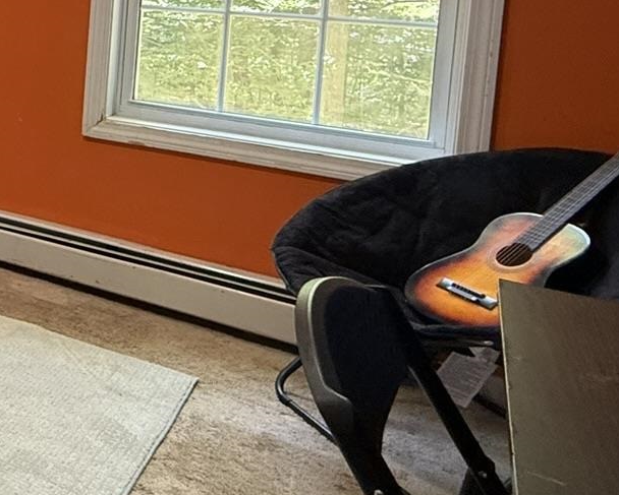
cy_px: -1
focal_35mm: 46
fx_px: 843
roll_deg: -2.2
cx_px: -312
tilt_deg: -3.0
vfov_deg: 30.4
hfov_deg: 27.5
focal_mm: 2.22
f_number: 2.2
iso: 400
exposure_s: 1/60
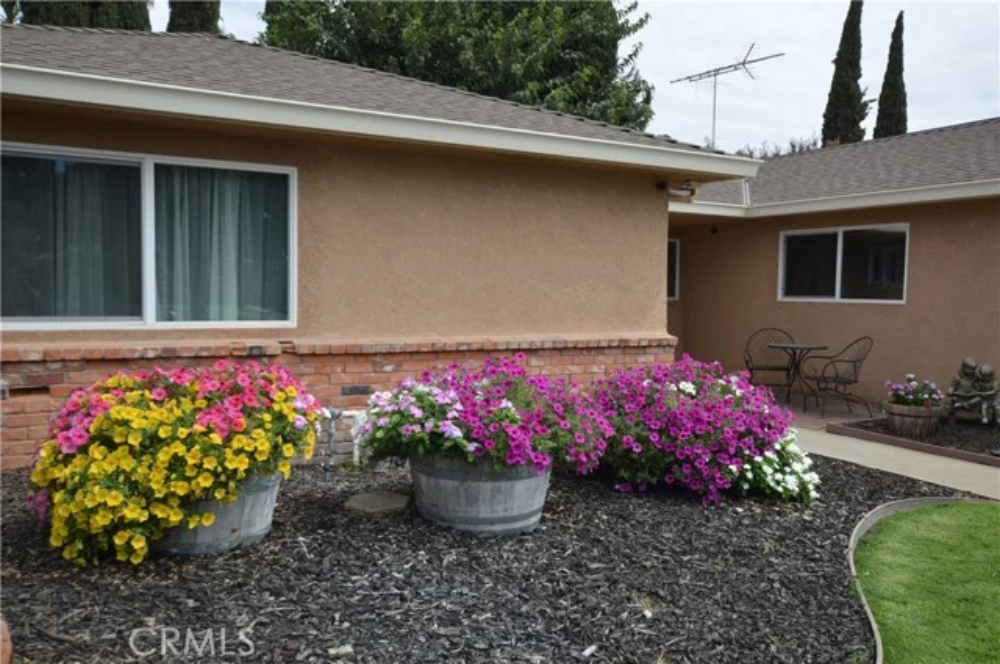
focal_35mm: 30
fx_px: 832
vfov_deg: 43.5
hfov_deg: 62.0
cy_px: 332
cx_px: 500
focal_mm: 20
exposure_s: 1/250
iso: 100
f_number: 8
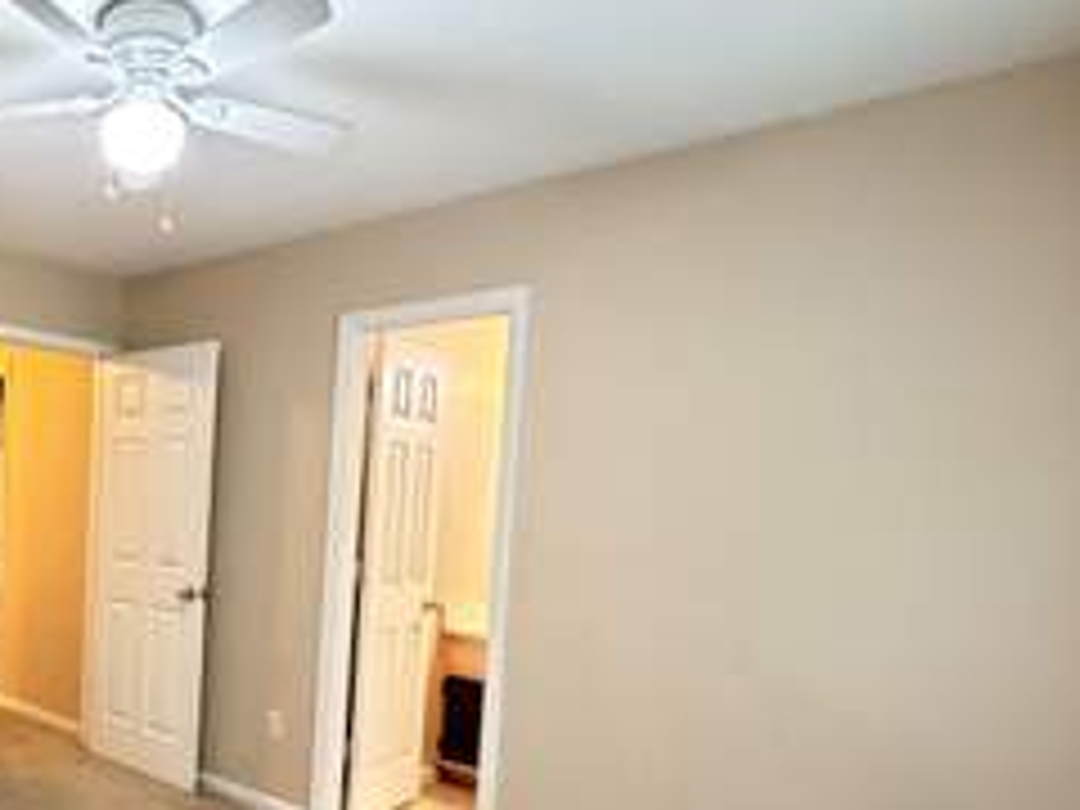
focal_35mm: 28
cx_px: 112
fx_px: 874
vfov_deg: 48.8
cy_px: 549
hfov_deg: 55.3
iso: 1250
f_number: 2.2
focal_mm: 2.22
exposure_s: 1/60
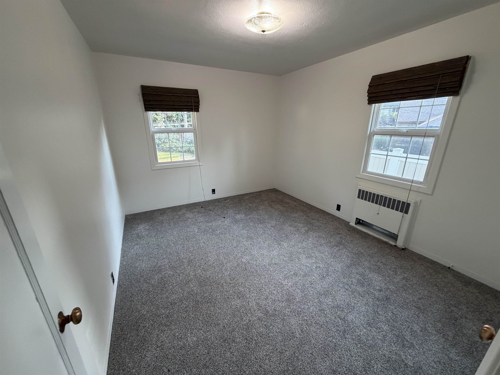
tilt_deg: -16.2
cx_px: 250
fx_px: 202
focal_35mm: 14
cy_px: 188
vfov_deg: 85.7
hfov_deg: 102.1
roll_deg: +0.1
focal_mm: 2.22
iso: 250
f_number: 2.2
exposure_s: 1/120
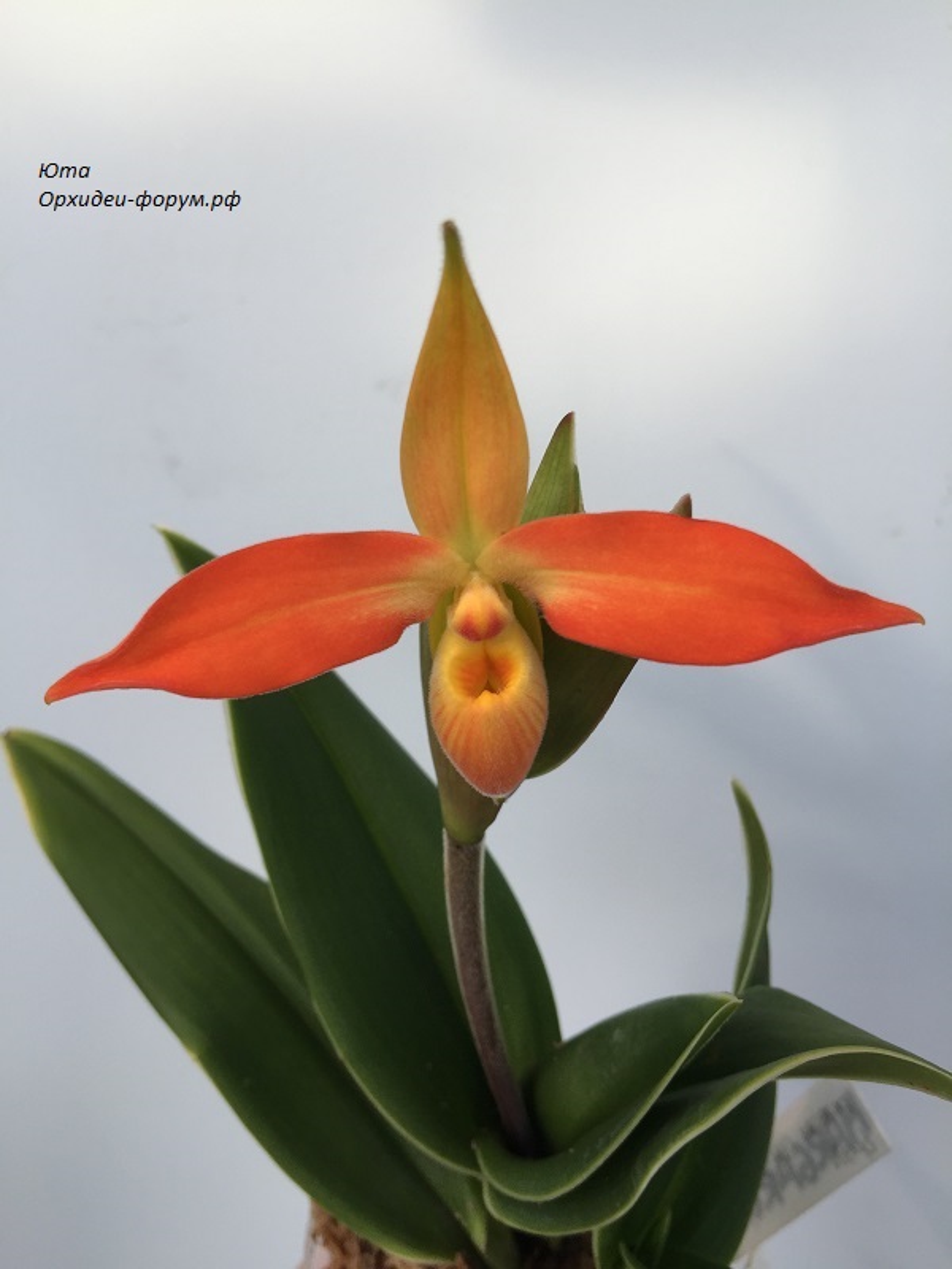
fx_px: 1063
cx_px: 476
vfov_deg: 61.7
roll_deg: -0.6
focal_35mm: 29
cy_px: 634
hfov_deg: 48.2
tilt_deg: -28.3
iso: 32
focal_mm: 4.15
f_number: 2.2
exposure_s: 1/202
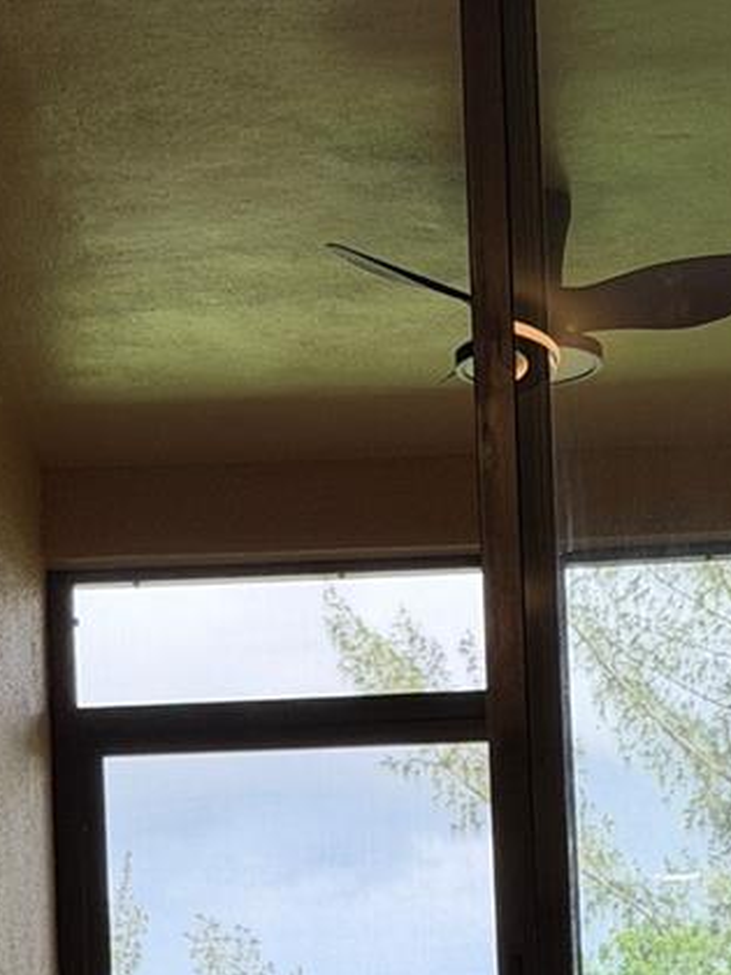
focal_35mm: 137
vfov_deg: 13.9
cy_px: 1240
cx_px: 508
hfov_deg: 10.8
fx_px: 3857
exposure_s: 1/663
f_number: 1.78
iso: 80
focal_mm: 6.76
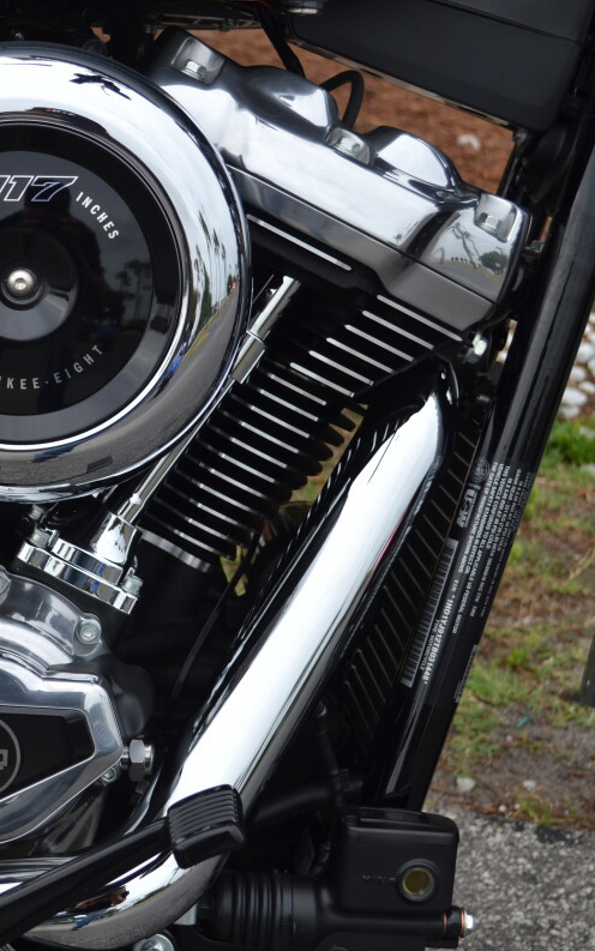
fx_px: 1919
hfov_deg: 17.3
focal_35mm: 74
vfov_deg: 27.8
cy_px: 475
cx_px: 20
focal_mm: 32
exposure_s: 1/125
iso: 100
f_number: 5.6
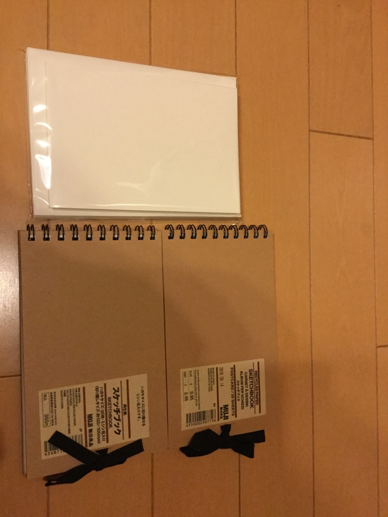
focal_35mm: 31
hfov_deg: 45.4
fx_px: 463
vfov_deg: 58.4
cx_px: 194
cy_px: 258
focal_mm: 3.3
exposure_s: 1/20
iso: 200
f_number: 2.4
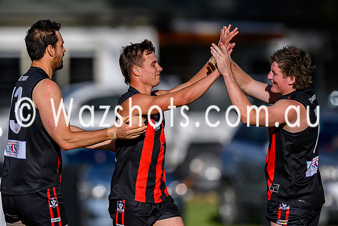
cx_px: 112
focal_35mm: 1035
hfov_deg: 2.0
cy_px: 112
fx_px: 9716
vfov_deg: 1.3
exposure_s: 1/1600
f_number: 4
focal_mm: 500
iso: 100
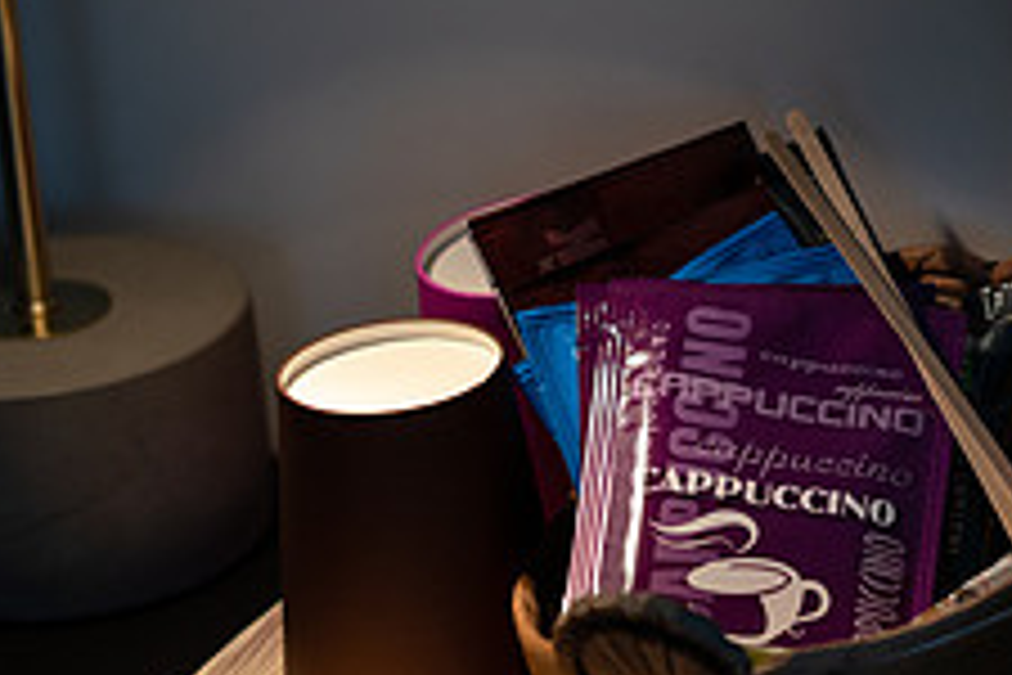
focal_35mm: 219
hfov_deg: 9.4
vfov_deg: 6.3
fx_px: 6156
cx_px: 693
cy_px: 376
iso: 400
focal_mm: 85
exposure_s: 1/1000
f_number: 2.5
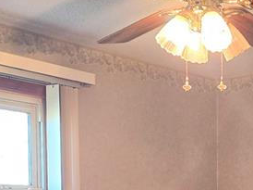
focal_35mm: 86
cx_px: 279
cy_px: 234
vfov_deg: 16.4
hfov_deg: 21.6
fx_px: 628
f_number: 1.7
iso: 500
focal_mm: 6.3
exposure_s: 1/120
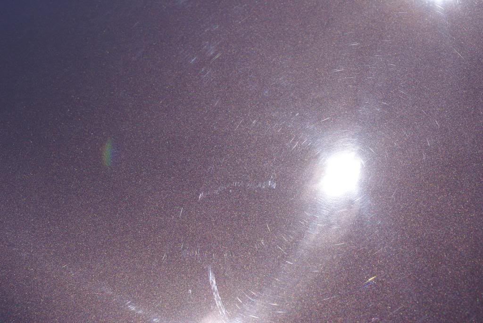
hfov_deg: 29.8
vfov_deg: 20.2
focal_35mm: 68
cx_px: 242
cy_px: 162
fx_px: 907
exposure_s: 1/200
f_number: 13
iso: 100
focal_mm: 45
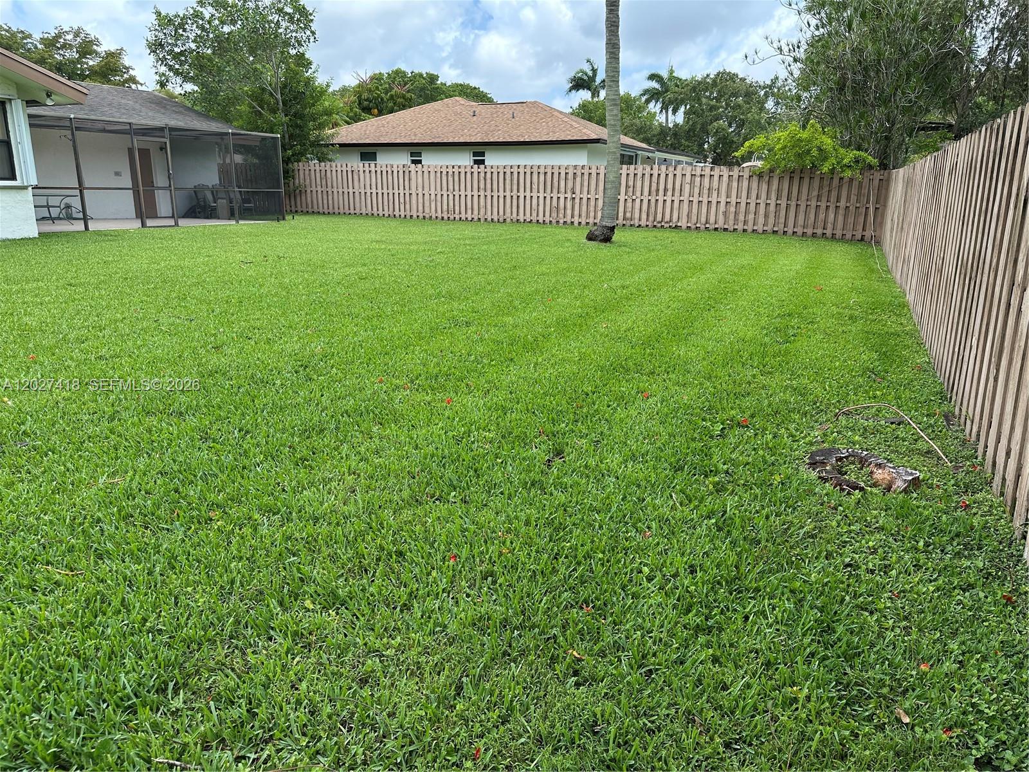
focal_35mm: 24
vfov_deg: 56.8
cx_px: 514
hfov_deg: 71.6
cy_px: 386
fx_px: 713
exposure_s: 1/1212
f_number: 1.78
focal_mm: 6.86
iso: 80
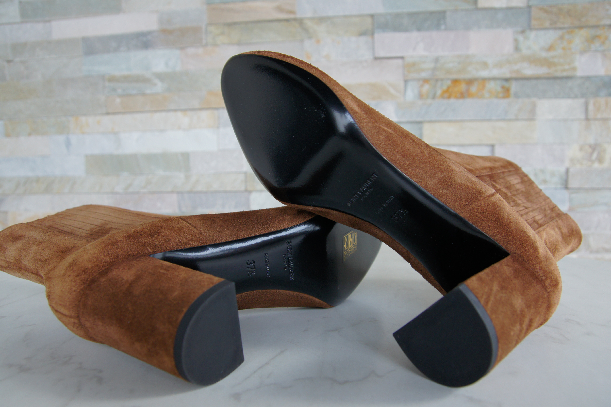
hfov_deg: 70.5
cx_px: 306
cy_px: 204
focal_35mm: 26
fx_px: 433
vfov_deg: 50.4
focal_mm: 17
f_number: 5
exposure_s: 1/50
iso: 200
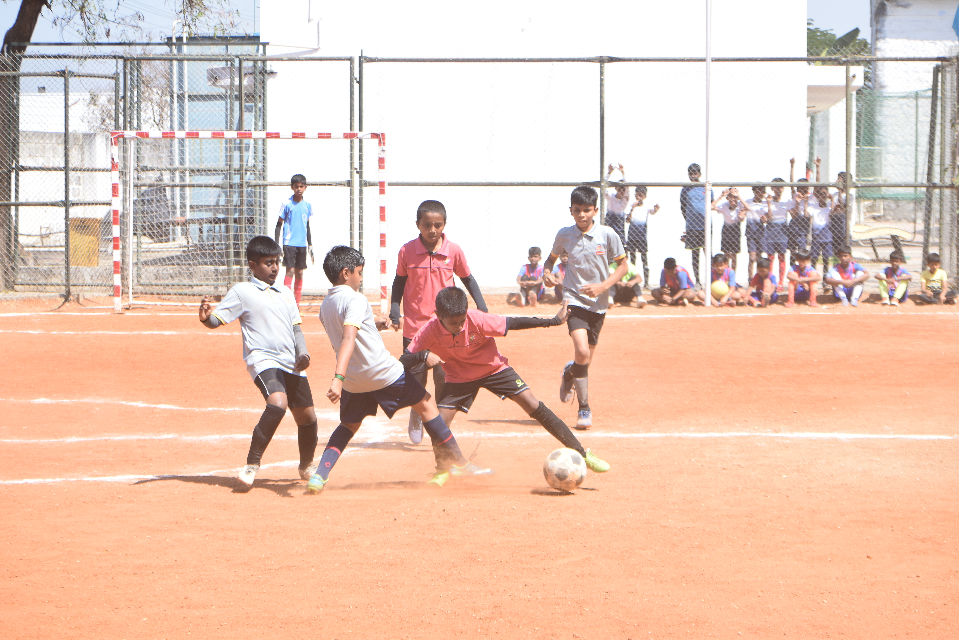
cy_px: 320
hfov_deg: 17.5
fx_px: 3117
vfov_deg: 11.7
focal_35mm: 117
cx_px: 480
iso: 320
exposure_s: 1/800
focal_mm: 78
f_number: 6.3
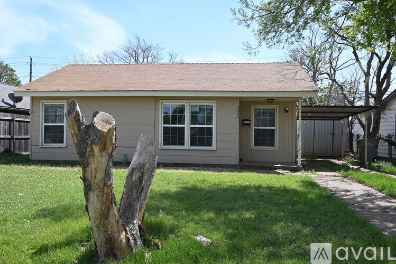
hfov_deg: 60.3
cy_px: 132
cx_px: 198
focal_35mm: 31
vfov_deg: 42.4
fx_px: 341
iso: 100
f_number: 6.3
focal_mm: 31
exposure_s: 1/320
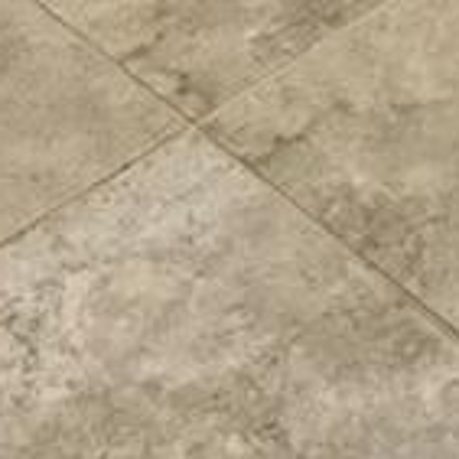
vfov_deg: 6.8
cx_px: 1058
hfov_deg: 8.3
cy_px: -1432
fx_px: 2925
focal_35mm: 195
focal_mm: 4.25
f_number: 1.8
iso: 80
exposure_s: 1/60
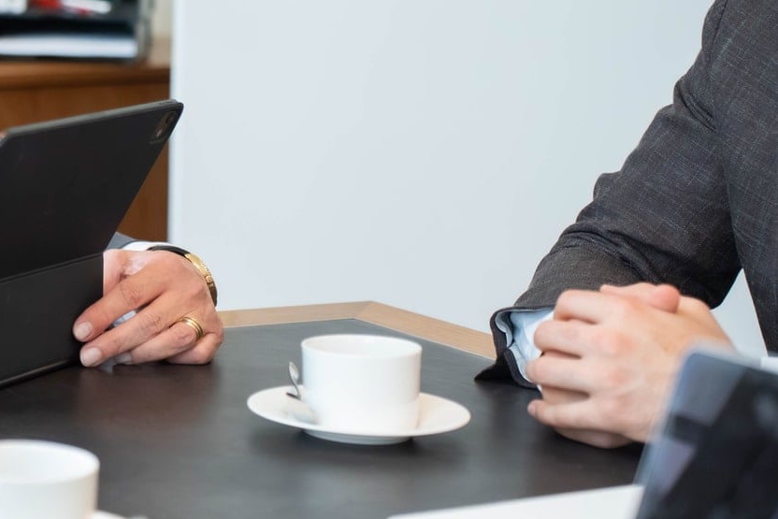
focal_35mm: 143
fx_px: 3091
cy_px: 44
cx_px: -101
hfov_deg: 14.0
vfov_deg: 9.6
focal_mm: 62
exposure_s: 1/100
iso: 3200
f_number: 2.8
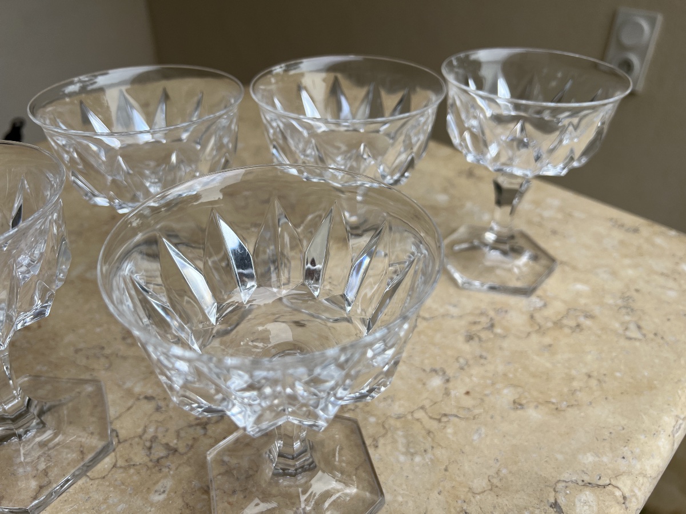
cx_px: 343
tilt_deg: -35.1
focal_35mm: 26
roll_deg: -0.1
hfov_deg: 67.3
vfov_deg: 53.1
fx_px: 515
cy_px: 257
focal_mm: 5.7
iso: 50
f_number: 1.5
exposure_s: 1/427
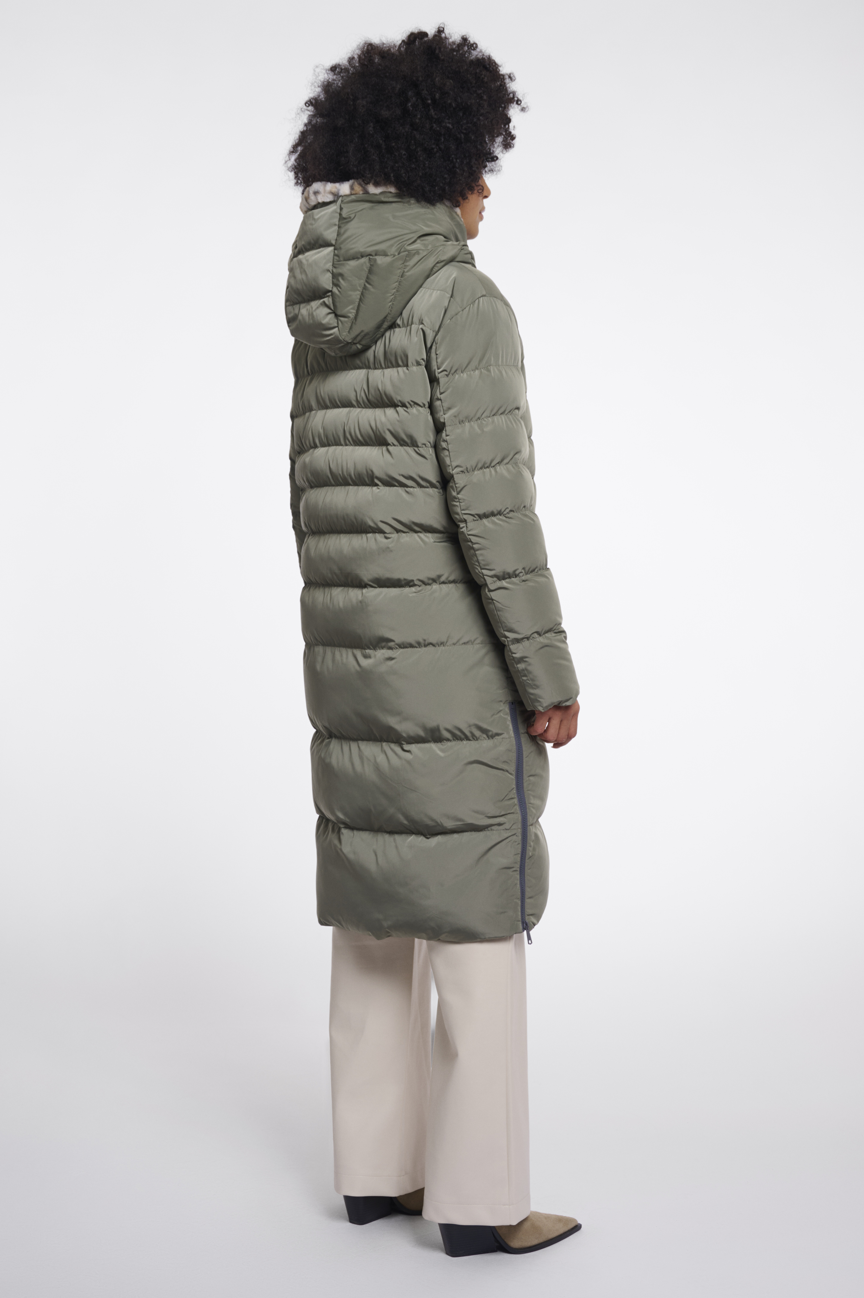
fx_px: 1947
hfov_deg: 25.0
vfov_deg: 36.9
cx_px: 432
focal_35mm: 54
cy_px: 649
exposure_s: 1/160
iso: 125
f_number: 8
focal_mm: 54
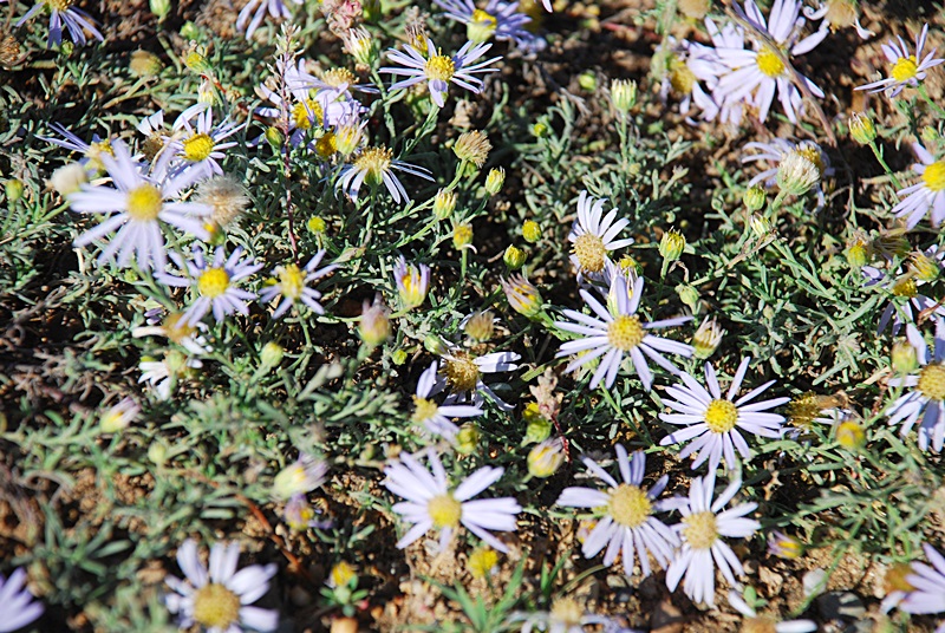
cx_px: 472
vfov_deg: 6.8
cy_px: 316
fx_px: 5323
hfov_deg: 10.1
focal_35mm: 202
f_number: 6.3
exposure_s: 1/320
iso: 110
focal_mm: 135
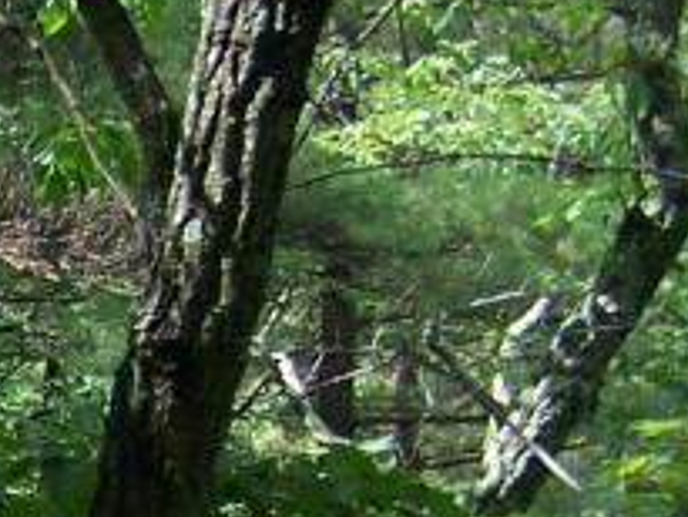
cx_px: -977
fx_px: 3779
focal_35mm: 190
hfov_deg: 9.3
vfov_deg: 7.7
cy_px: 812
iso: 80
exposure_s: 1/250
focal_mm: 6.3
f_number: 2.8
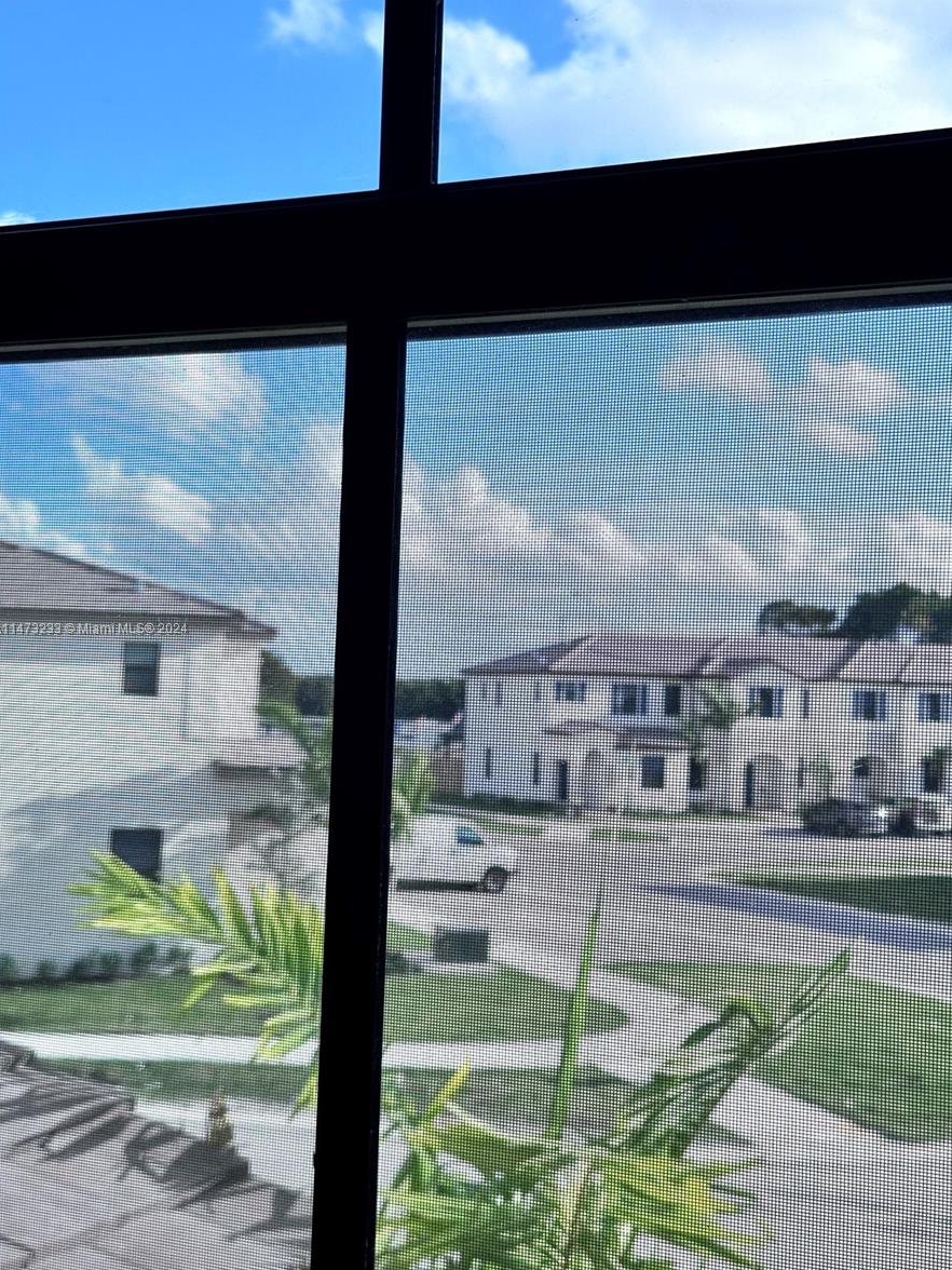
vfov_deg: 38.9
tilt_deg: +3.2
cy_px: 630
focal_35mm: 49
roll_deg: -1.4
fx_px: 1797
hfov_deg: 29.7
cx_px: 476
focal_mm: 6.86
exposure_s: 1/1305
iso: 64
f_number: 1.78
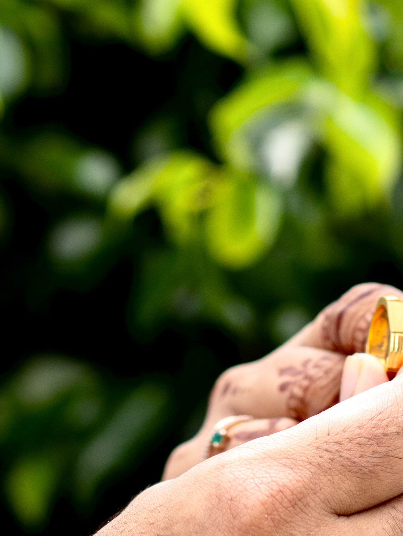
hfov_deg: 5.0
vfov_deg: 6.7
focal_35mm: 296
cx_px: 274
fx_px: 4593
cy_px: 8
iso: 100
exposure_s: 1/320
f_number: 3.5
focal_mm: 55
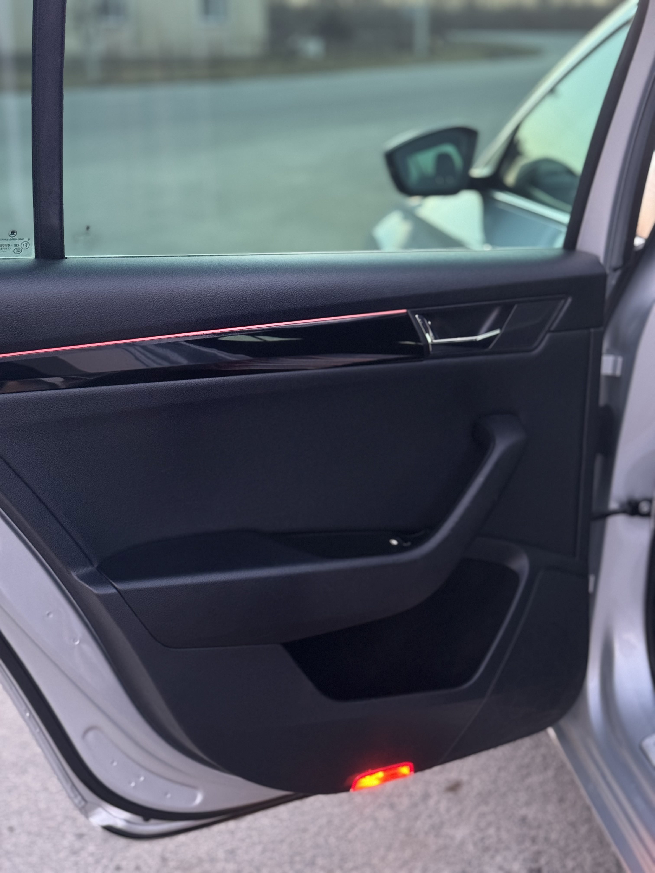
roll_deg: -0.3
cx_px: 328
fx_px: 1211
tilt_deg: -18.0
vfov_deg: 39.7
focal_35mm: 48
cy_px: 436
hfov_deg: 30.3
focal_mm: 6.76
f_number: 1.78
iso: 500
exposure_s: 1/40
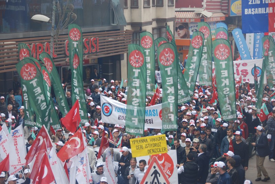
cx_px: 138
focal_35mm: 98
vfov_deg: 14.1
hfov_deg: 20.9
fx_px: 746
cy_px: 92
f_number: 5
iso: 200
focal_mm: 65
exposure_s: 1/160
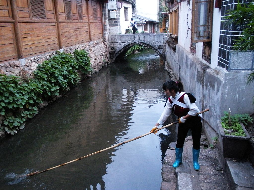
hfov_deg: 51.4
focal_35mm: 36
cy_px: 95
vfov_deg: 39.7
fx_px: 264
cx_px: 127
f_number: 3.5
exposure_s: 1/20.1
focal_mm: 6.3
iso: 400
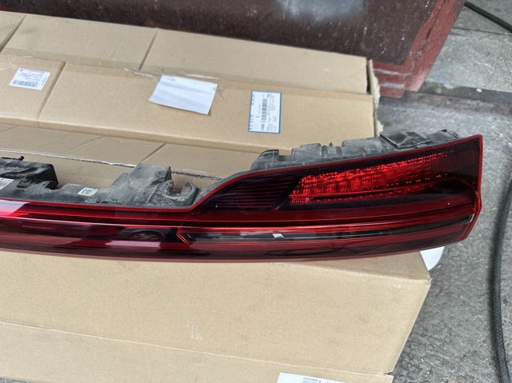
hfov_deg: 71.6
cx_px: 256
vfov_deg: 56.8
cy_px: 192
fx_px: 355
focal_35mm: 24
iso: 64
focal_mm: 6.86
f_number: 1.78
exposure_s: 1/154
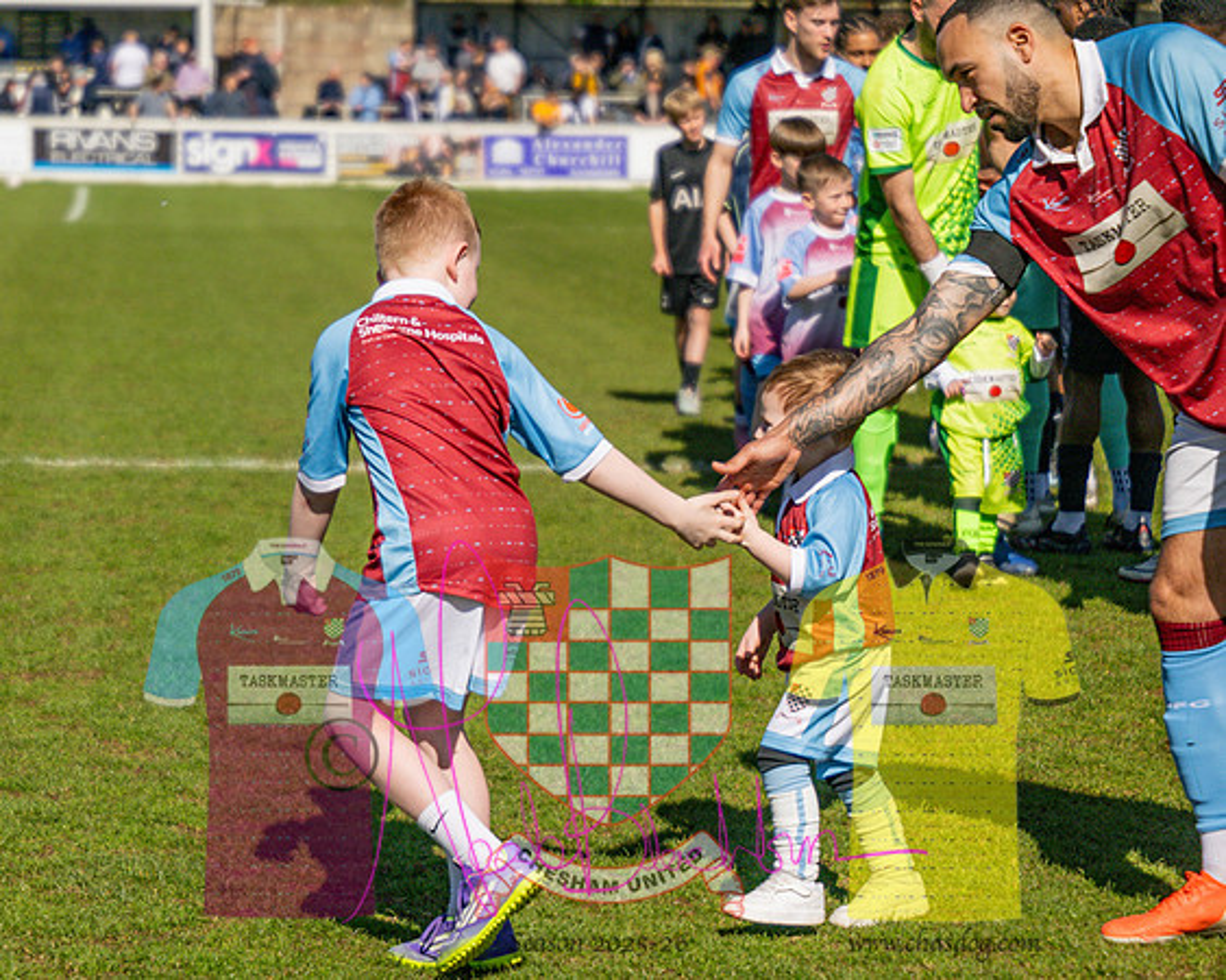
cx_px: 432
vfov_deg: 12.9
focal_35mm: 119
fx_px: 4323
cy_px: 525
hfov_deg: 16.1
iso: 400
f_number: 4
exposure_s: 1/10000
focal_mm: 98
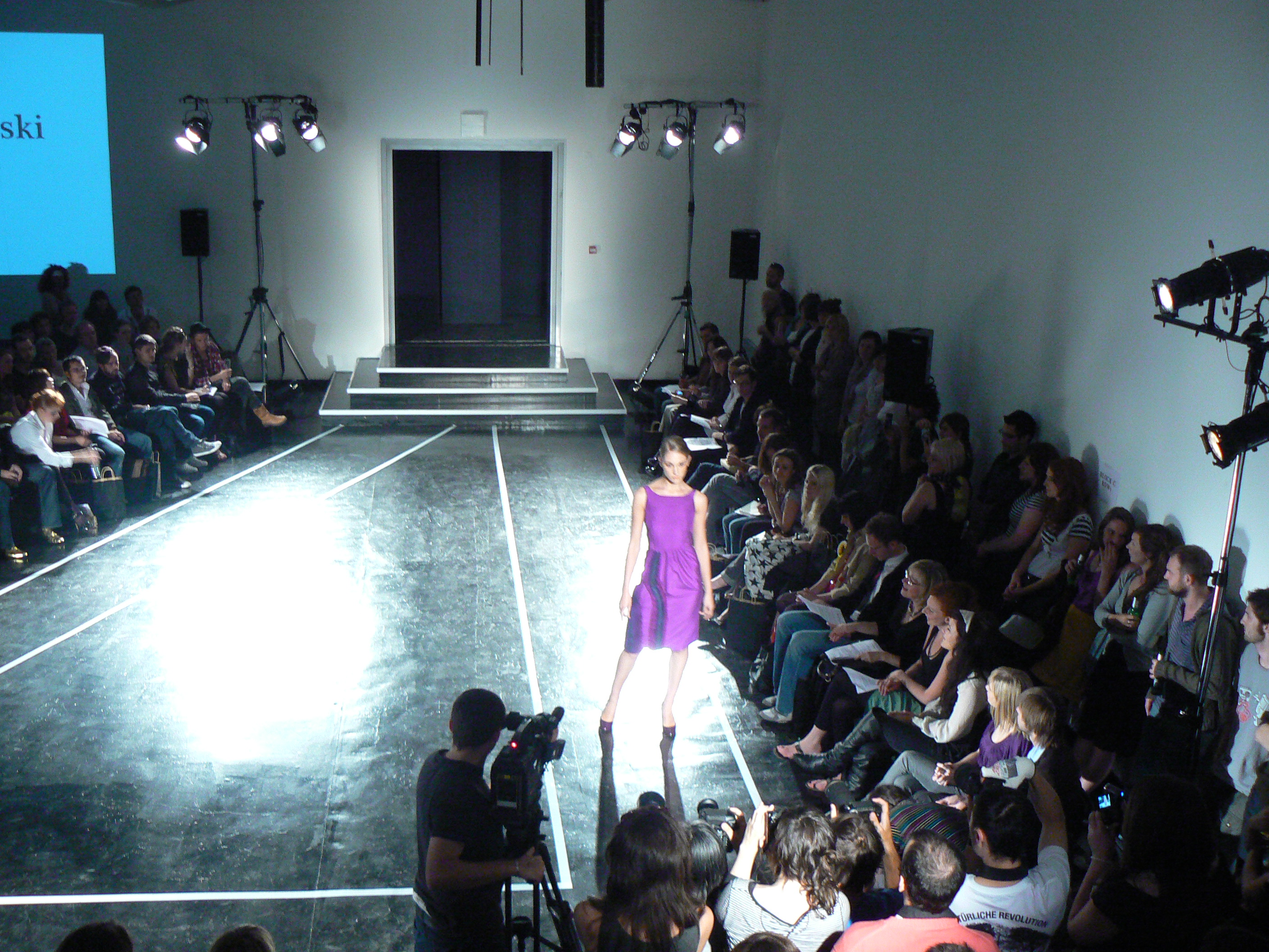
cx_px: 634
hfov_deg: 51.4
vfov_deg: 39.7
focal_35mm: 36
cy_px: 476
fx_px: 1320
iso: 200
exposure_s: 1/15
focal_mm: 6
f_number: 2.8
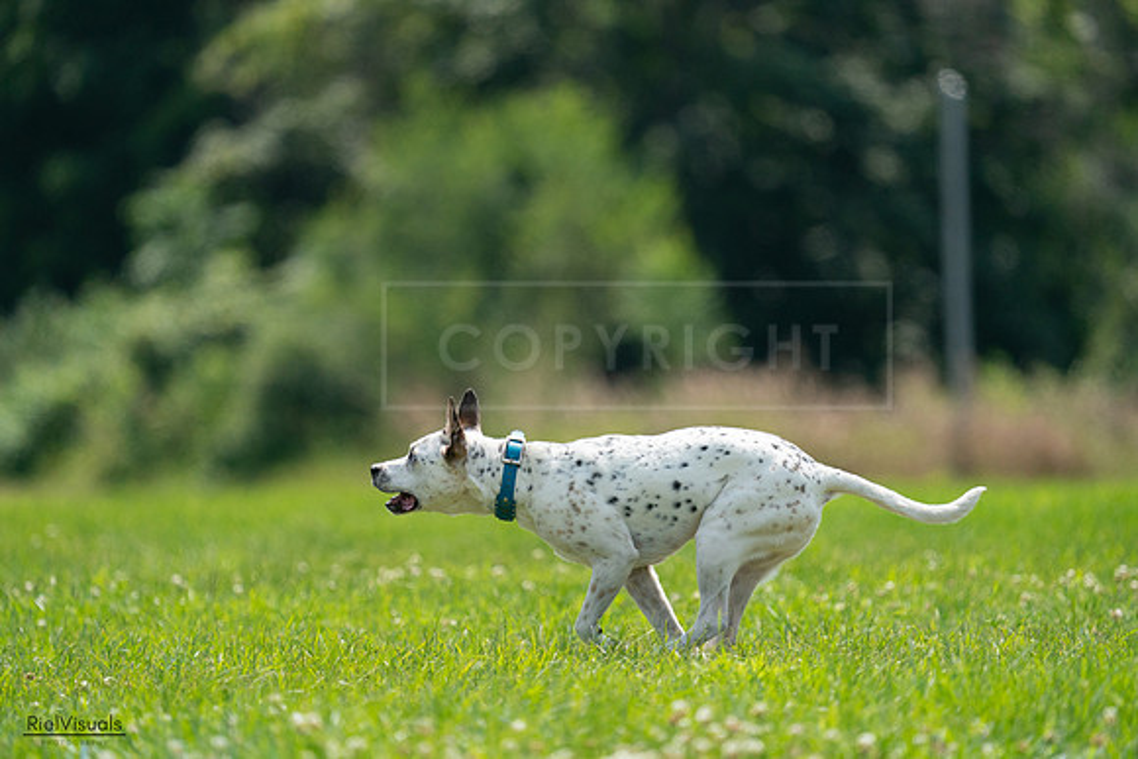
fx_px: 17484
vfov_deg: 2.5
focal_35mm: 553
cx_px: 569
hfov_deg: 3.7
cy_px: 380
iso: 1250
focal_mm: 553
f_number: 6.3
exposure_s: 1/4000
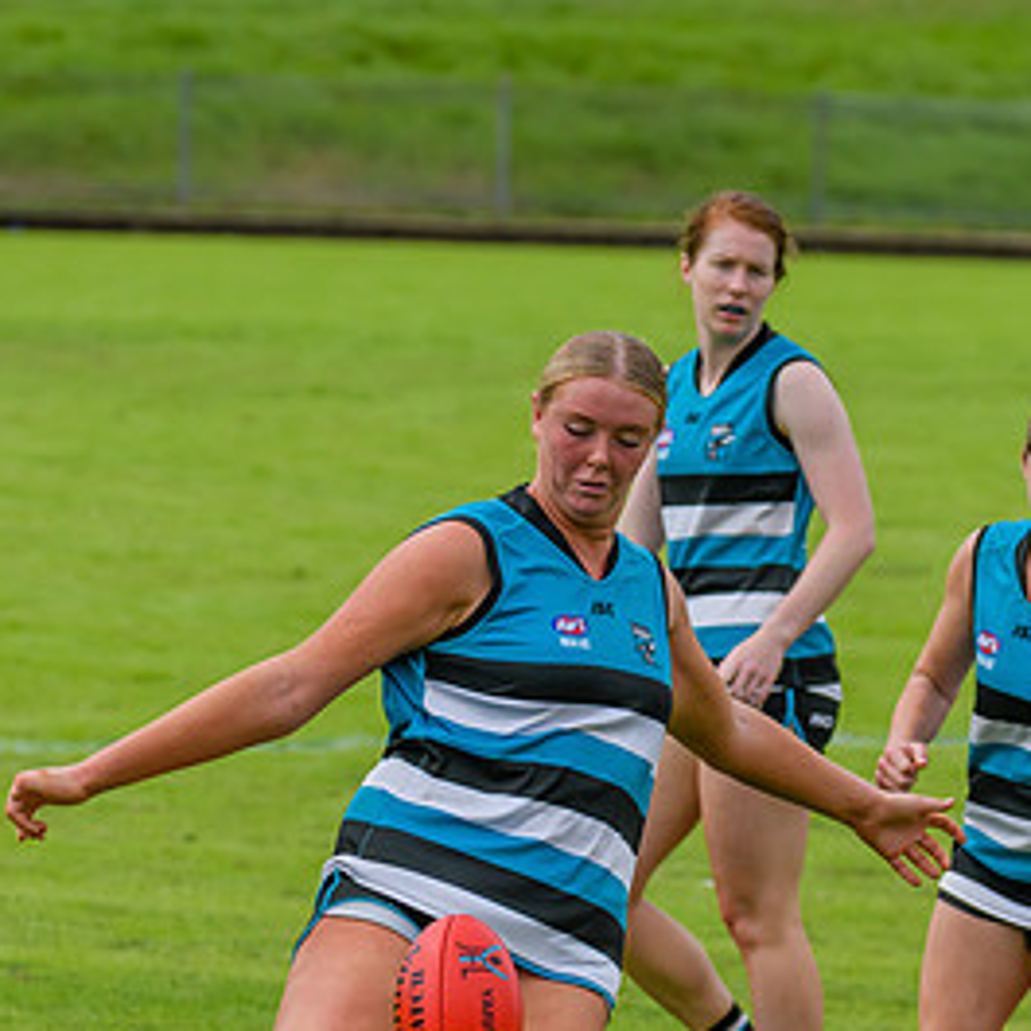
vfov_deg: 3.6
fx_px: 16612
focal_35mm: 493
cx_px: 451
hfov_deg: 3.6
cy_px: 769
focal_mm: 220
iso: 800
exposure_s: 1/2000
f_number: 6.3
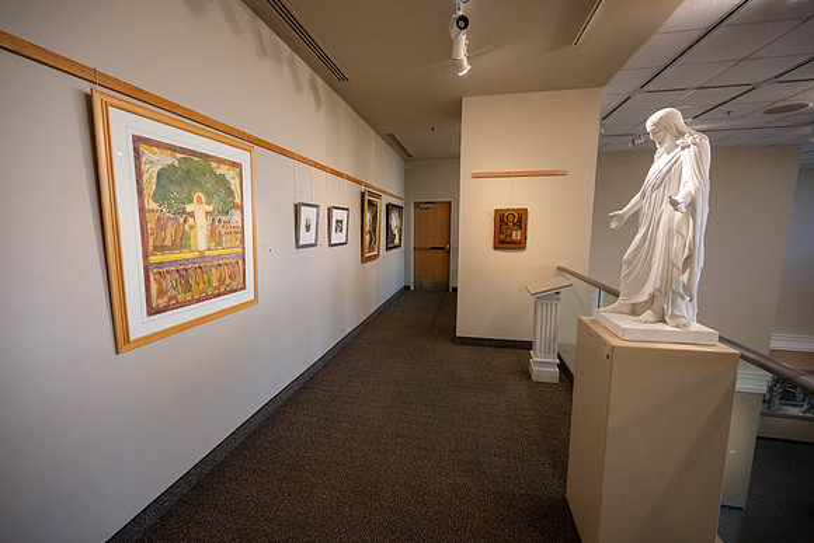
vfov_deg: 81.2
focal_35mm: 14
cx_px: 407
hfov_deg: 104.2
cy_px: 272
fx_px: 317
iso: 5000
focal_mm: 14
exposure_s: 1/200
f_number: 4
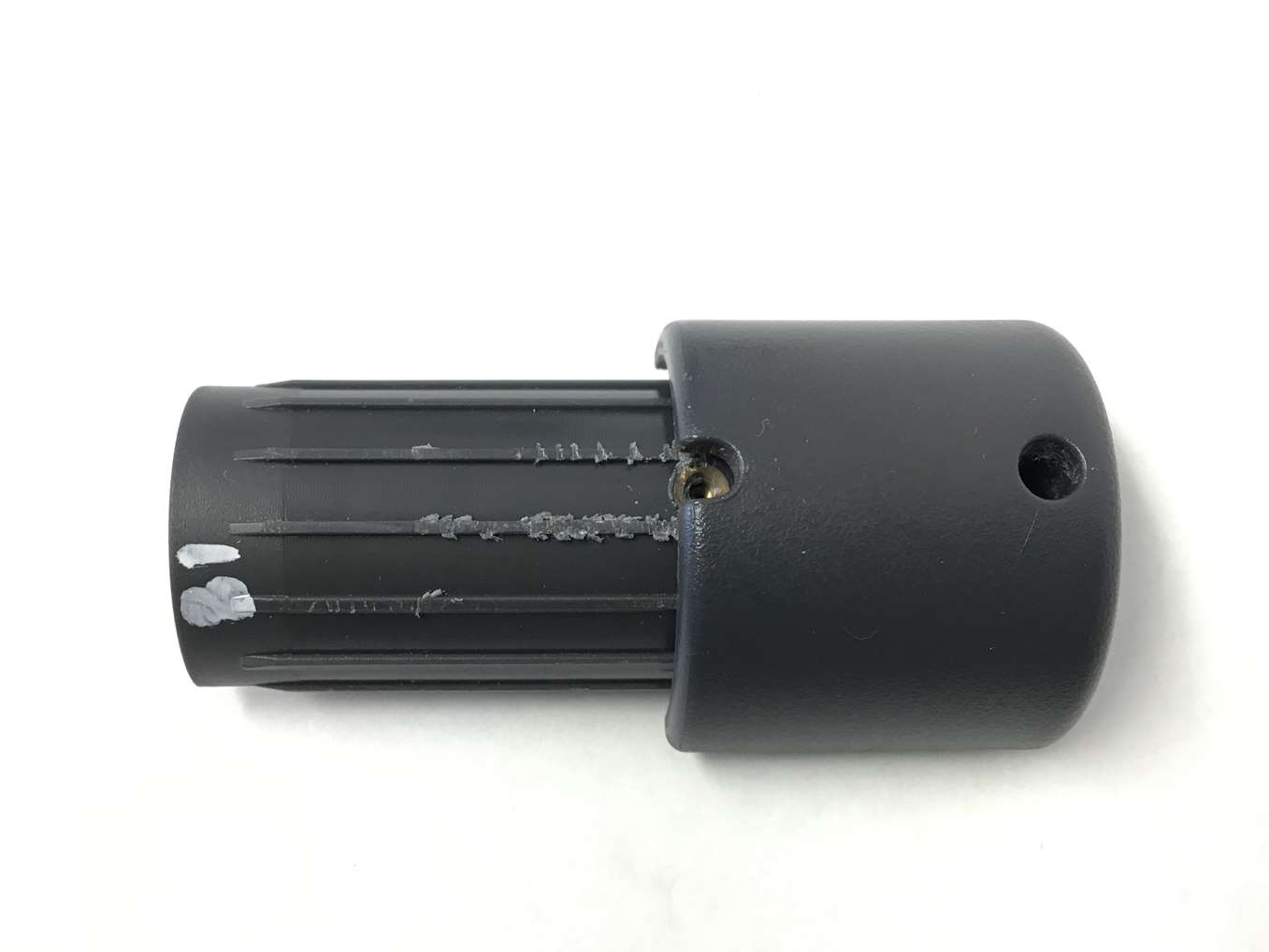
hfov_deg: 48.9
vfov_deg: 37.7
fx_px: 1393
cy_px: 536
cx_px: 598
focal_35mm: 38
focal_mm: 3.3
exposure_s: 1/30
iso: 50
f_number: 2.4
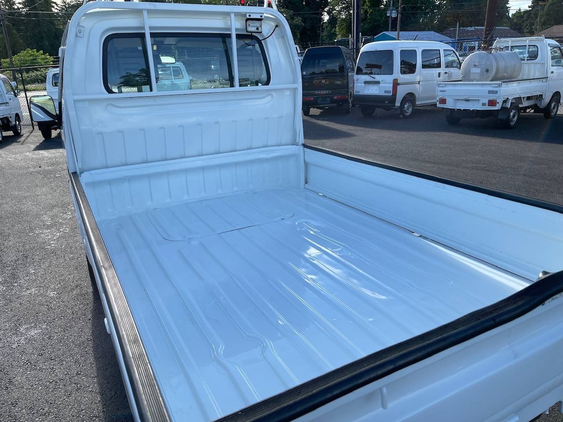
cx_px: 282
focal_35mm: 25
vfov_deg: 54.9
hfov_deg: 69.4
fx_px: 407
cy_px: 211
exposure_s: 1/1200
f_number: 1.6
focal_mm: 5.1
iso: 32
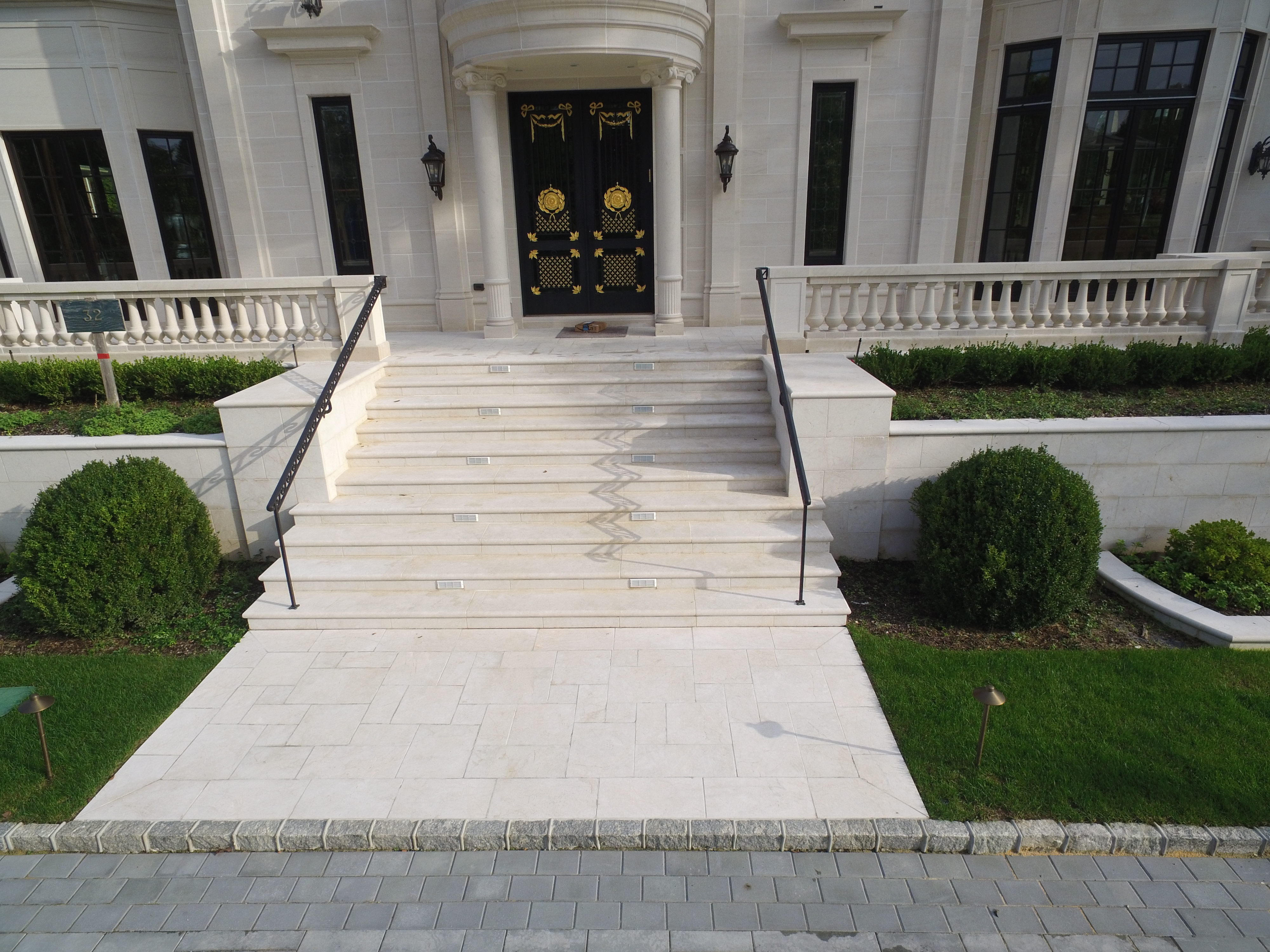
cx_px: 635
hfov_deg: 81.7
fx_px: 734
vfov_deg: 66.0
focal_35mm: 20
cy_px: 476
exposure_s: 1/732
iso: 100
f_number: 2.8
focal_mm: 3.61
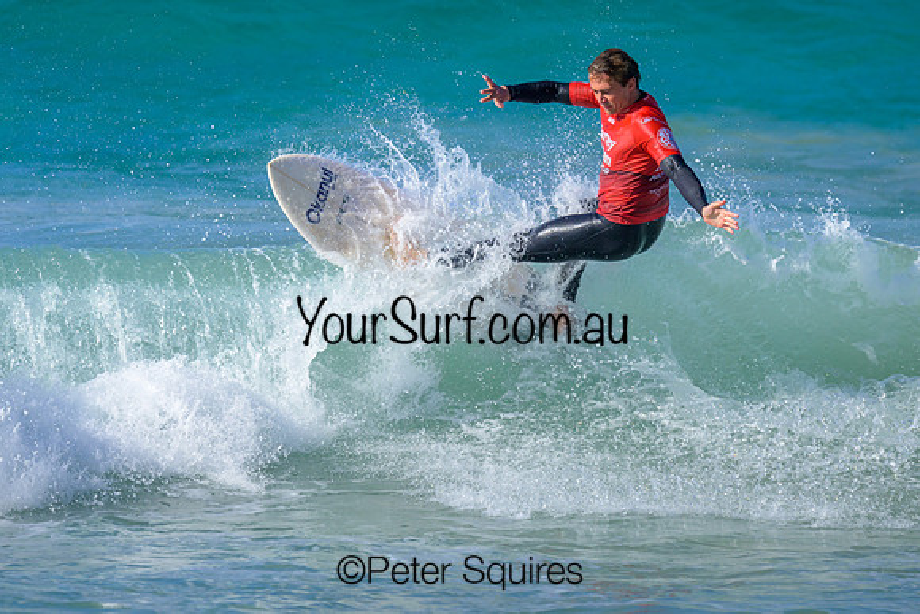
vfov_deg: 1.3
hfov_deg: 1.9
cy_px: 198
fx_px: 28076
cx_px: 451
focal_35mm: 1098
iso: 320
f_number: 6.3
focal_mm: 800
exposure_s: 1/2000
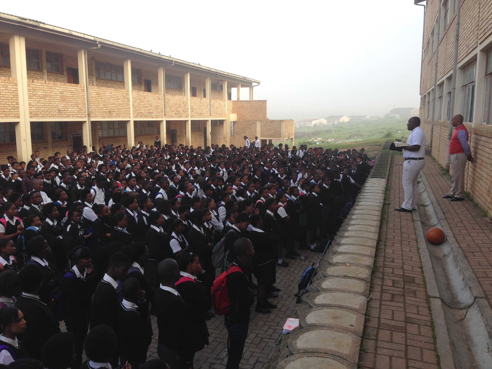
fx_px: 469
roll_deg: +0.0
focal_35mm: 33
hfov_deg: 55.4
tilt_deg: -9.5
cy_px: 184
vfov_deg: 42.9
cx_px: 246
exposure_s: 1/374
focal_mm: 4.12
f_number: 2.4
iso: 50
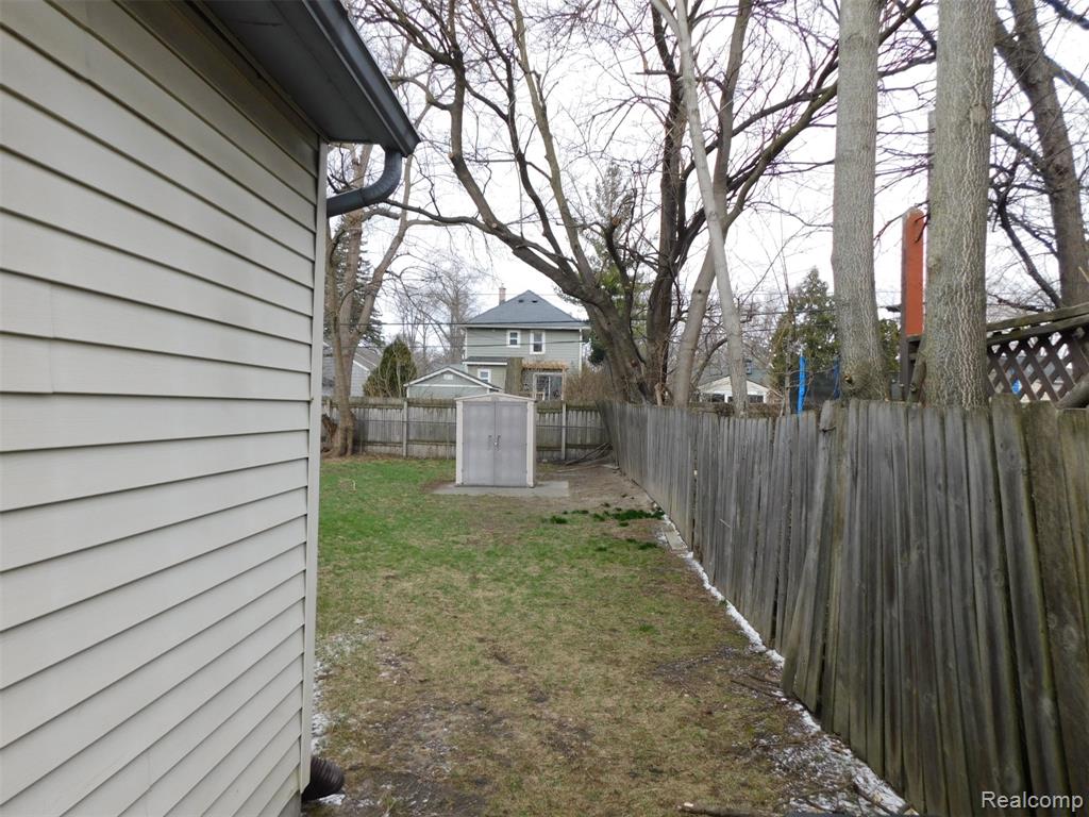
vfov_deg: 58.9
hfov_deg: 73.9
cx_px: 544
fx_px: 724
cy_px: 408
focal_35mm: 23
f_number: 3
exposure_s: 1/500
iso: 125
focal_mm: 4
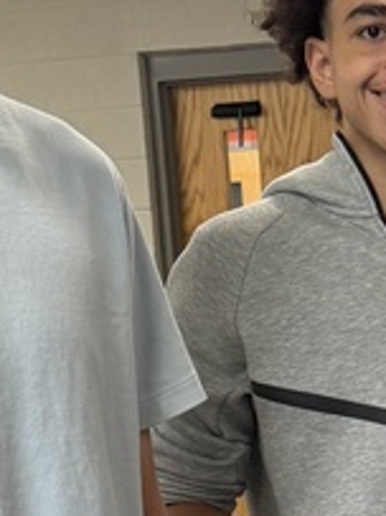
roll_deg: +3.7
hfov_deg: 12.0
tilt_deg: -11.9
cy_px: 628
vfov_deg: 15.7
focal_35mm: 121
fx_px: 1801
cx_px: 439
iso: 200
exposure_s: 1/60
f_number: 1.78
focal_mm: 6.76
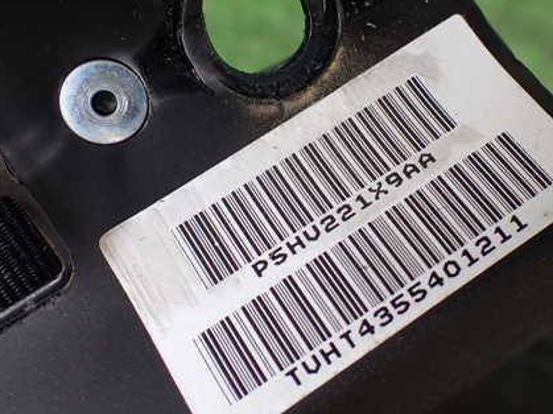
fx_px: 687
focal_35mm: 43
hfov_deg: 43.6
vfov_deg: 33.5
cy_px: 183
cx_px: 338
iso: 125
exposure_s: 1/125
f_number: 2.3
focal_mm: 5.4
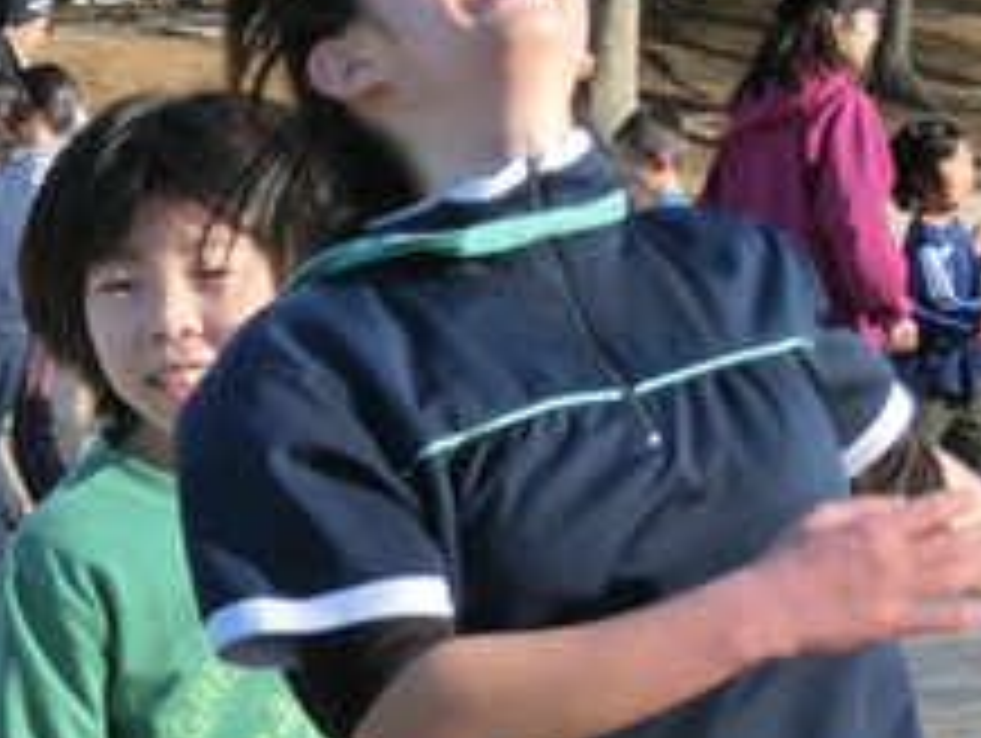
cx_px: -40
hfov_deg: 7.8
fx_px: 7149
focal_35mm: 252
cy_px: 637
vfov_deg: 5.9
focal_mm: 19.54
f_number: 5.4
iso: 80
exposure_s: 1/200
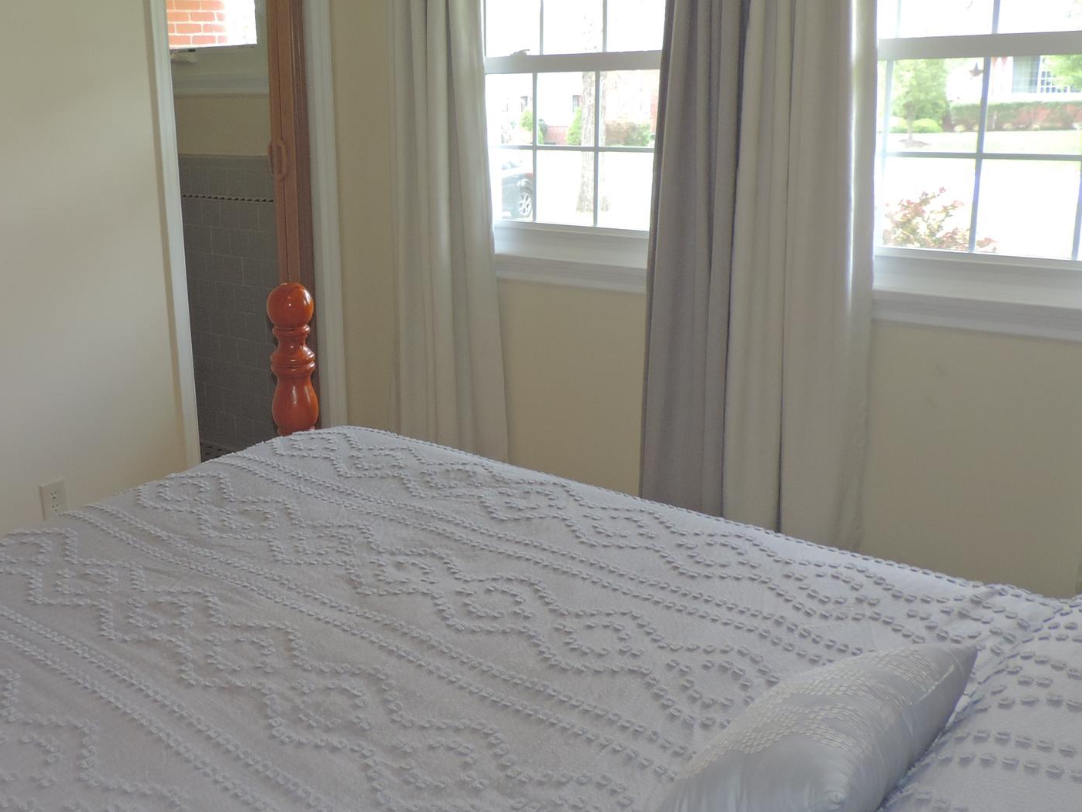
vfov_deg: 40.6
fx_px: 1094
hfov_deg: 51.6
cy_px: 346
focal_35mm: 35
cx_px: 359
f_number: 3
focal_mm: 4.3
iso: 220
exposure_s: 1/40
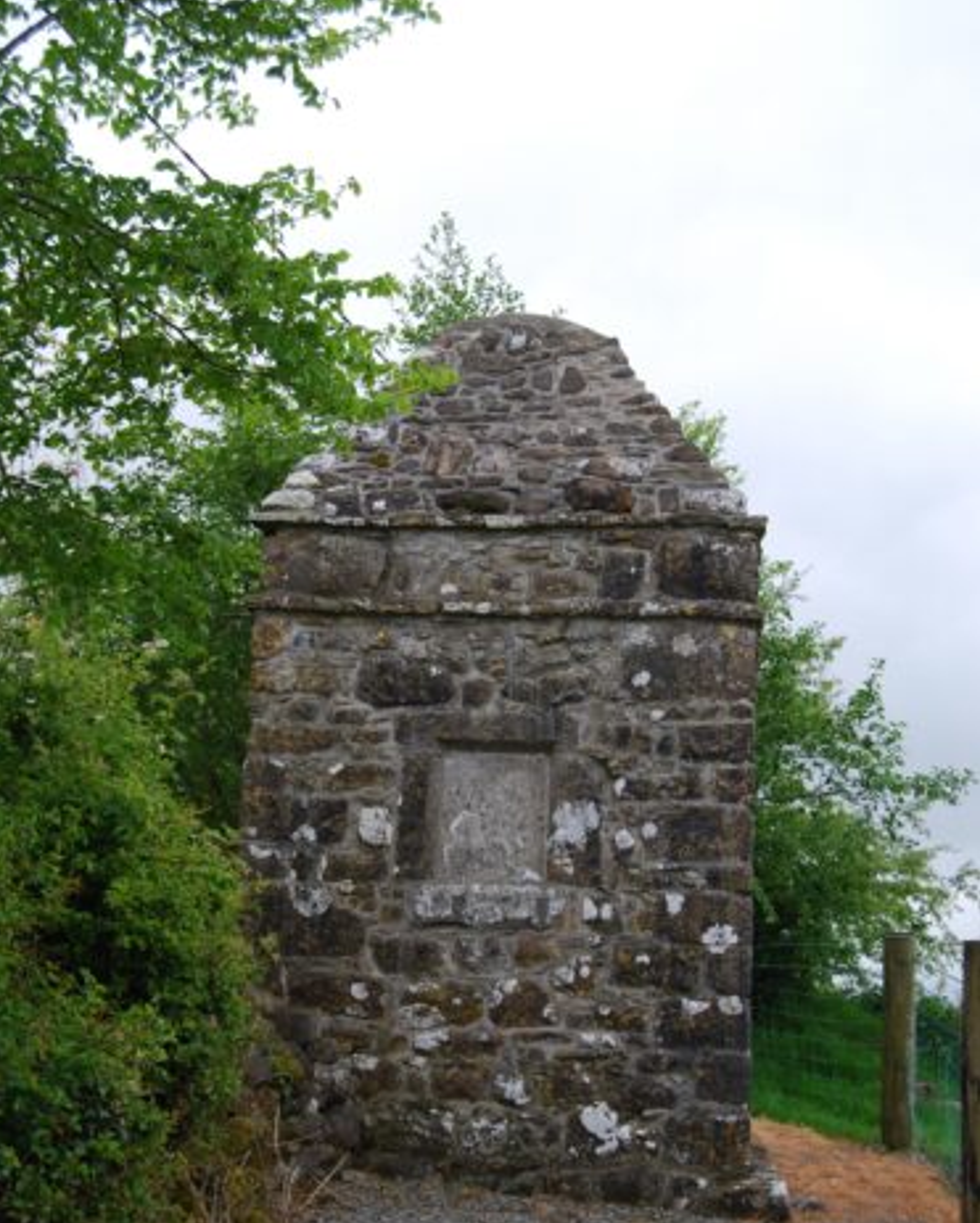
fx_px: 1847
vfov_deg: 36.6
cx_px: 491
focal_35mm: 51
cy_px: 678
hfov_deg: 29.7
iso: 180
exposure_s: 1/125
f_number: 5.6
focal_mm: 30
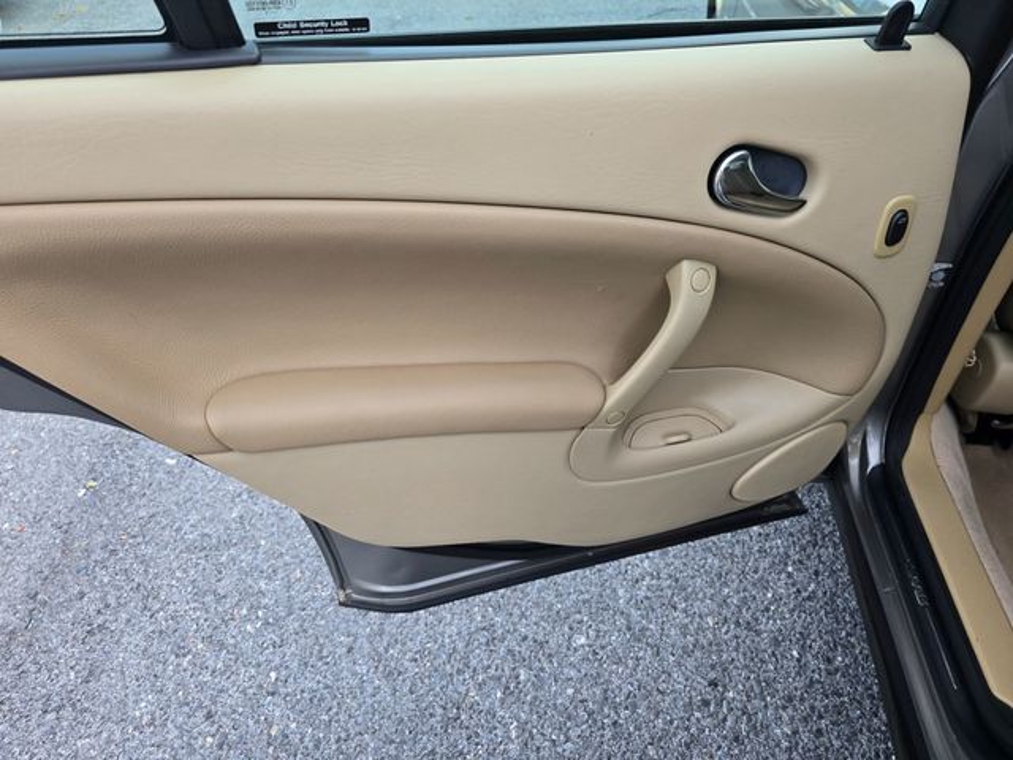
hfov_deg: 73.9
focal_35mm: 23
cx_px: 506
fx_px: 673
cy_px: 380
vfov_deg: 58.9
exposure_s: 1/180
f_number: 1.7
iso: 40
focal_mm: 6.3
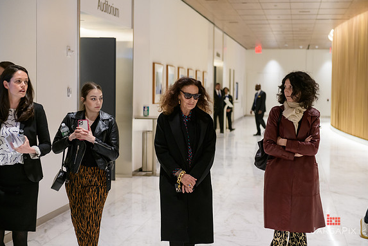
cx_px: 186
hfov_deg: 28.4
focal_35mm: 71
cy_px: 123
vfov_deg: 19.2
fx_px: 726
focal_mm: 70
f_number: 3.2
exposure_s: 1/125
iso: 1600
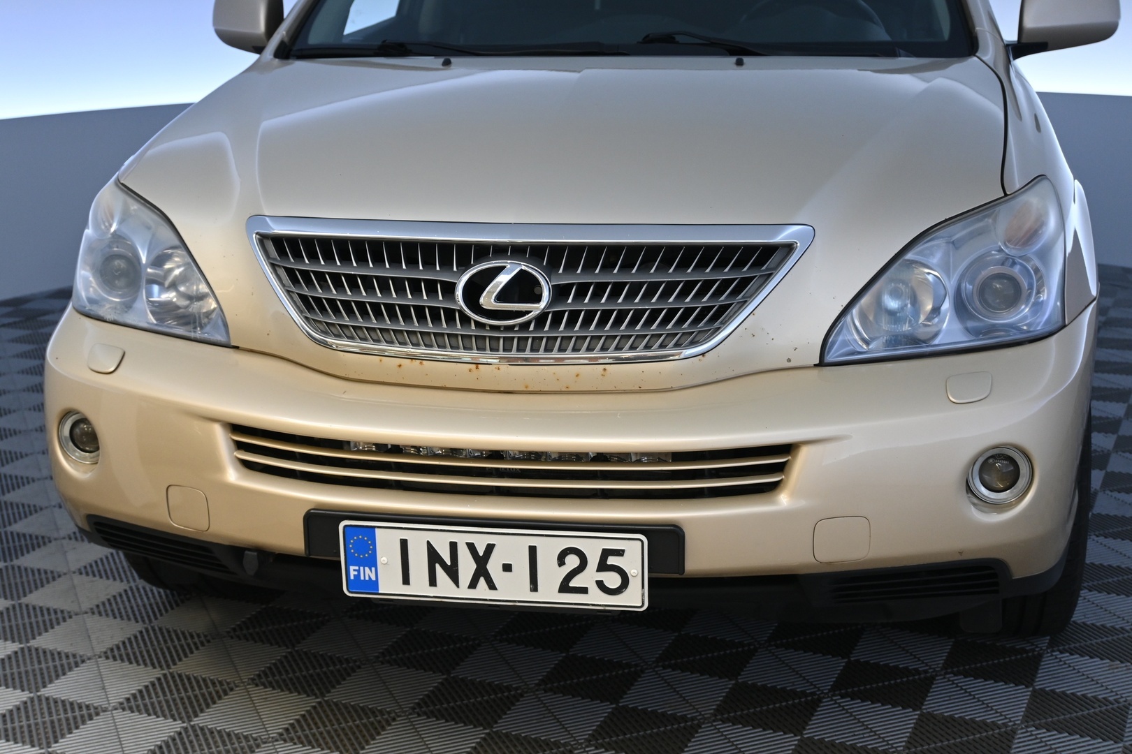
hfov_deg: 40.5
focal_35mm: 49
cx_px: 566
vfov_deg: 27.7
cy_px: 377
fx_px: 1533
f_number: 5
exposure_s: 1/50
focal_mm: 32.5
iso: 720
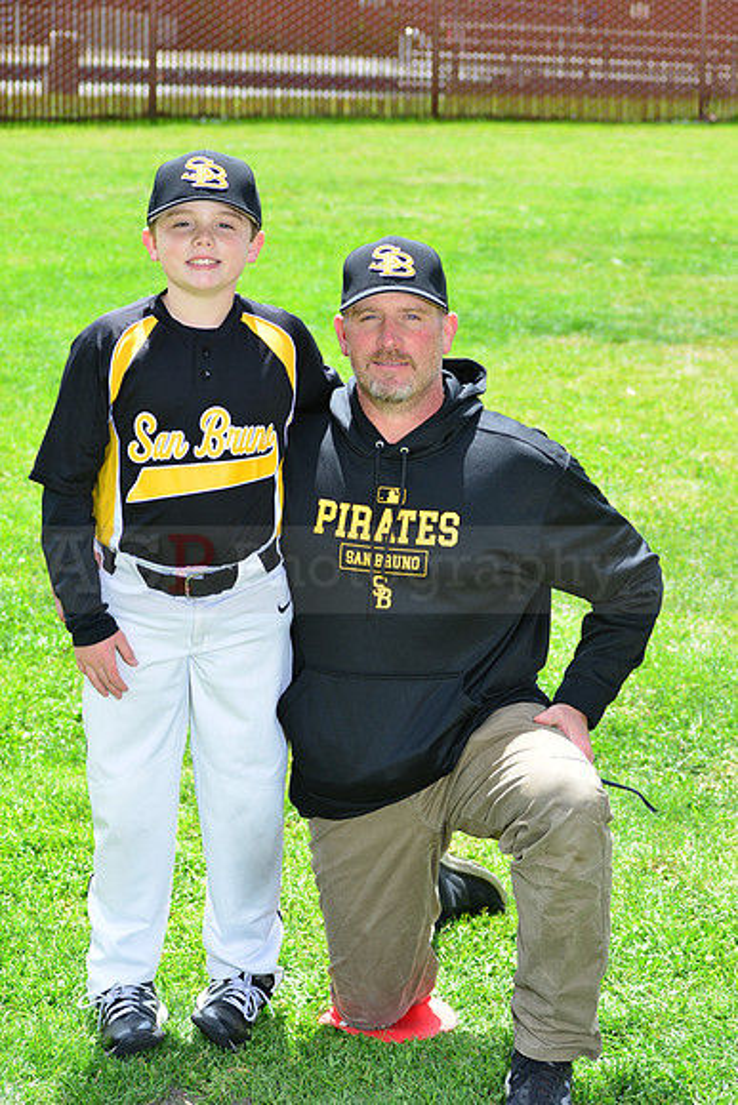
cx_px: 369
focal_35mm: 86
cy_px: 552
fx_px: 2643
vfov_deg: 23.6
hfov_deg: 15.9
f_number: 8
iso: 200
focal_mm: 86
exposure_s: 1/200
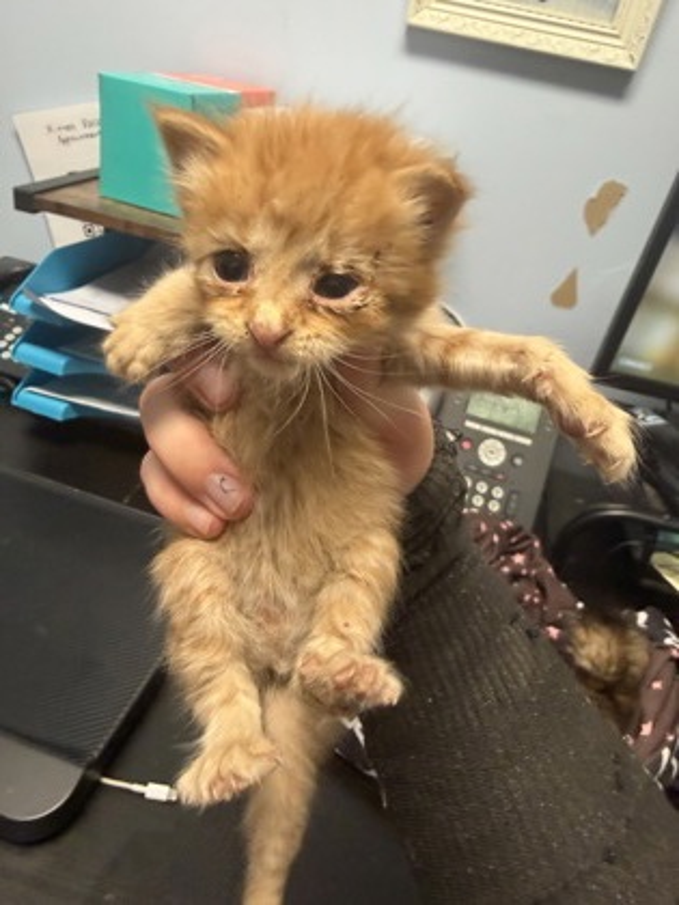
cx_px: 340
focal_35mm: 24
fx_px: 628
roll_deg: -11.6
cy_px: 452
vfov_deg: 71.6
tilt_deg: -26.4
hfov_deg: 56.8
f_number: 2.2
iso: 320
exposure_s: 1/64
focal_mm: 2.22
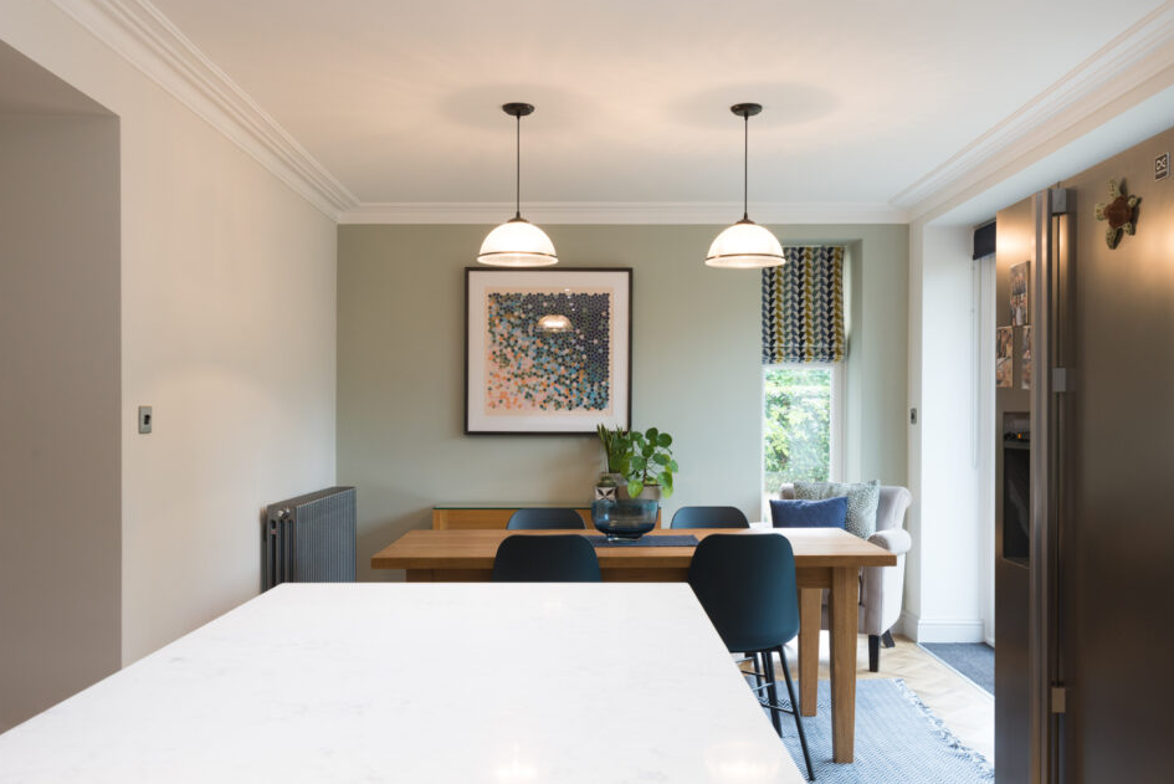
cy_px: 424
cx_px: 569
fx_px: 1077
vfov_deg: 40.0
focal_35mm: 33
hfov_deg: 57.2
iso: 400
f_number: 9
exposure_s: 1/10
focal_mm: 30
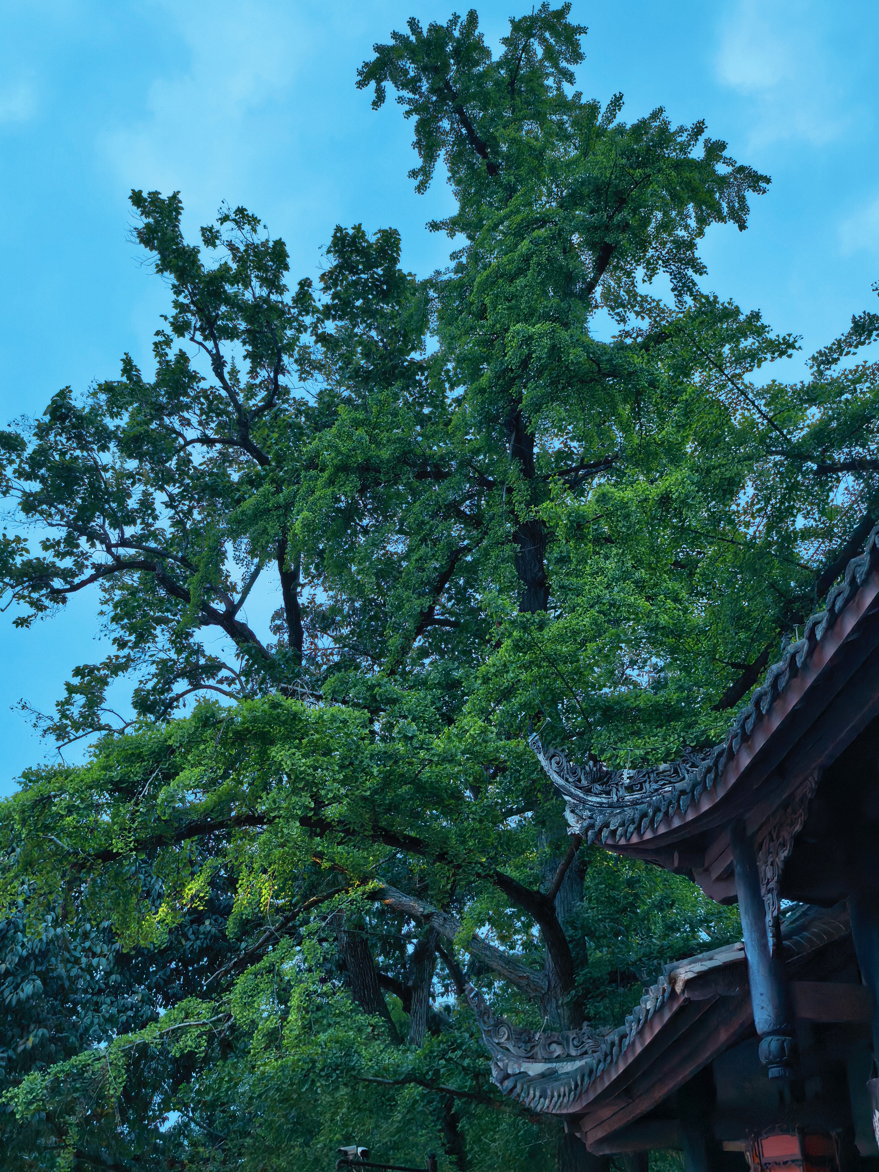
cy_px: 595
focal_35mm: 38
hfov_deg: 37.7
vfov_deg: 49.0
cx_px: 403
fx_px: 1287
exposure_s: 1/50
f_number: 1.4
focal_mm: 6.98
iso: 100
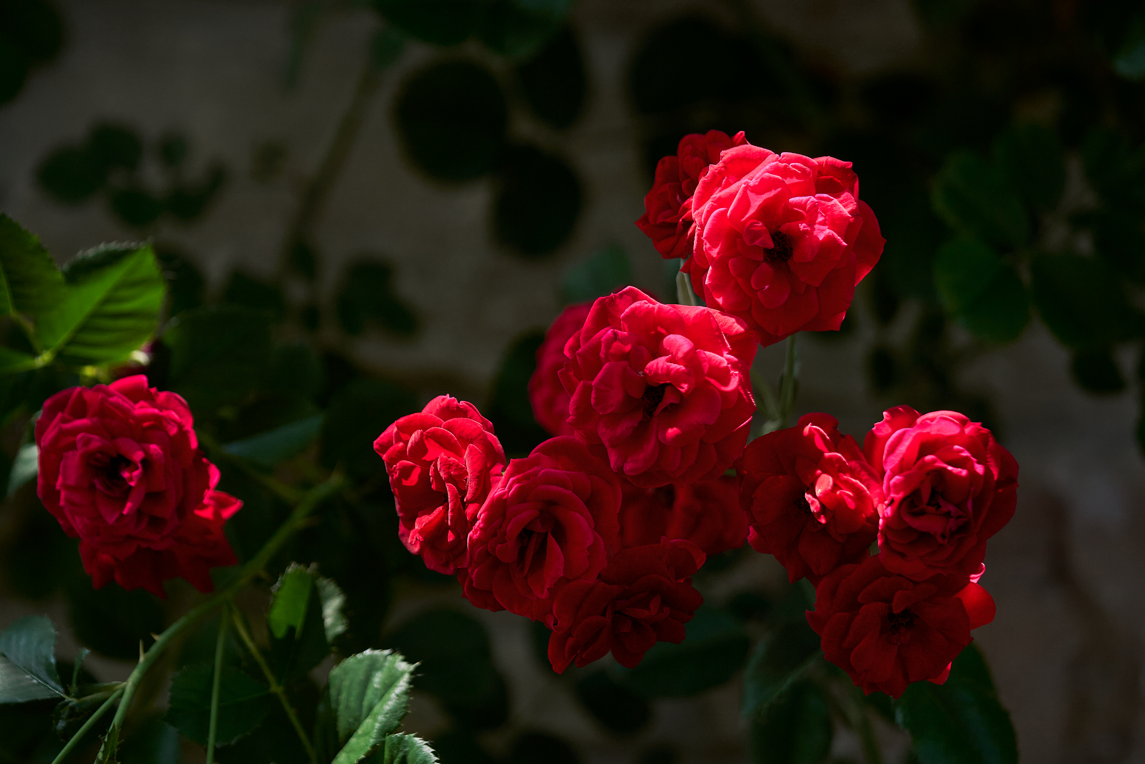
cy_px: 342
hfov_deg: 10.1
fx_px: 6456
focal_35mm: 203
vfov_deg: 6.8
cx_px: 573
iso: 100
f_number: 2.8
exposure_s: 1/1250
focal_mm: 135
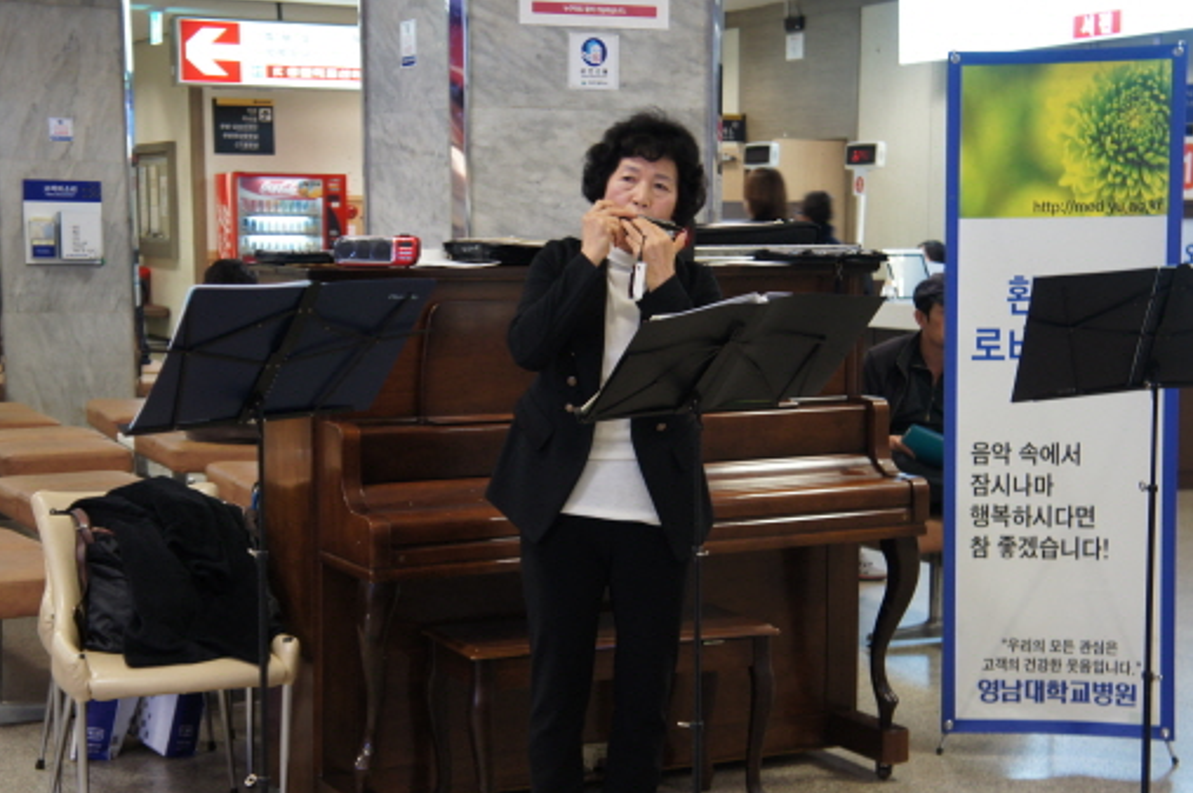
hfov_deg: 30.5
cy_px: 461
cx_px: 609
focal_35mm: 66
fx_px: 2185
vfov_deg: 20.6
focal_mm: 36
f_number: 4.5
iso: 400
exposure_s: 1/15
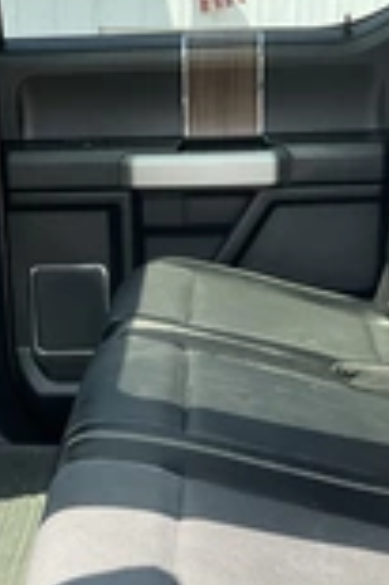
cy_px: 540
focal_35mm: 78
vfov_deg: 25.1
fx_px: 1267
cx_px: 162
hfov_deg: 17.4
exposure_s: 1/122
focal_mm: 3
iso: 50
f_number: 1.8
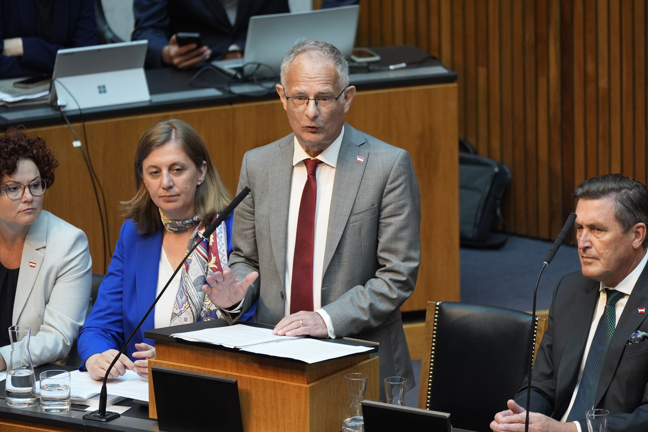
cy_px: 216
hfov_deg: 5.2
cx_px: 324
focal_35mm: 400
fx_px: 7200
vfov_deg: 3.4
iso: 3200
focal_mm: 400
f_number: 5.6
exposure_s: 1/320
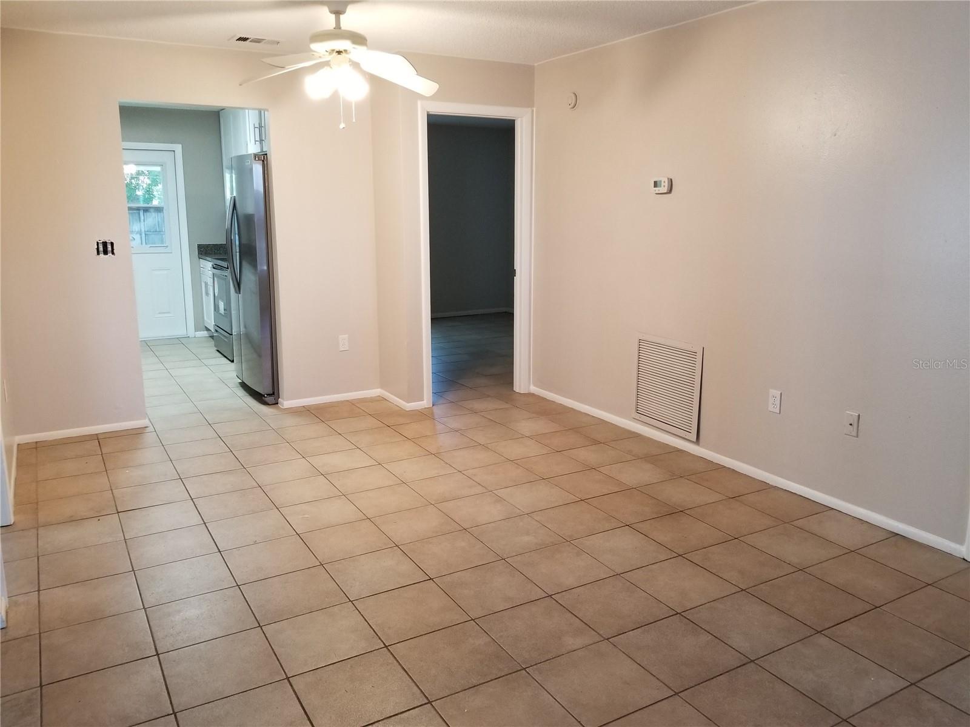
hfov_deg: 67.3
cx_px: 485
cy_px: 364
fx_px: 729
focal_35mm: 26
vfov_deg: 53.1
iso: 160
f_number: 1.7
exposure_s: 1/60
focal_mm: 4.25
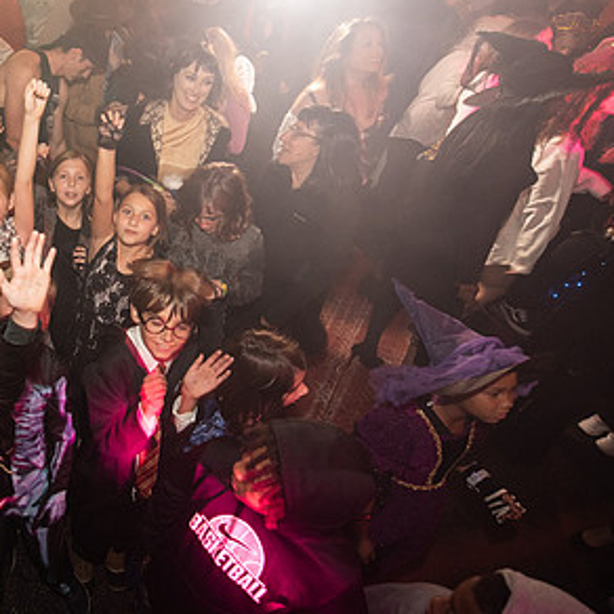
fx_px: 542
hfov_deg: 51.7
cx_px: 55
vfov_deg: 59.1
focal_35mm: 27
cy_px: 298
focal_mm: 16
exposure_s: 1/40
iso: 2000
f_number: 3.5
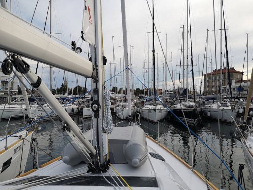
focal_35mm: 27
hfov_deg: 65.3
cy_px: 95
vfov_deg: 51.4
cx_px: 126
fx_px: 197
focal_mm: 3.95
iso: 50
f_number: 1.8
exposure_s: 1/1661
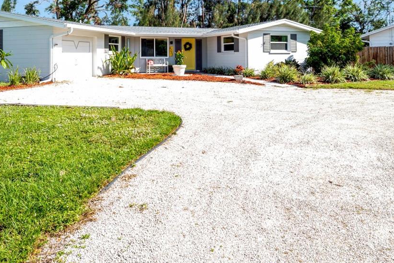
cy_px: 34
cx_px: 162
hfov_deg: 59.9
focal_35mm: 31
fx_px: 339
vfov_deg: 39.7
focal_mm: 16
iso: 100
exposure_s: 1/40
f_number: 9
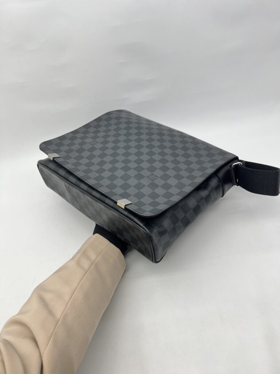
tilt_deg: -40.9
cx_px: 140
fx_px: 280
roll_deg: +9.9
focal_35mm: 26
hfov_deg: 53.1
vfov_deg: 67.3
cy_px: 187
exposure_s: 1/100
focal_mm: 5.7
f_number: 1.5
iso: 40
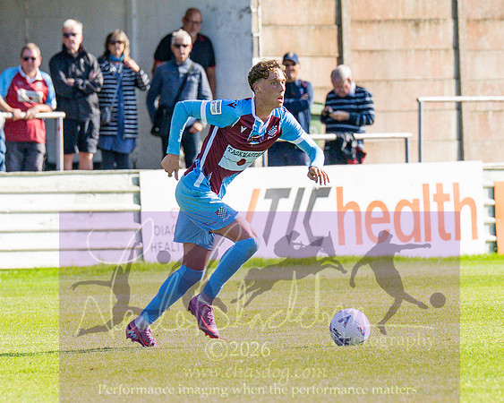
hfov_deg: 2.8
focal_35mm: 689
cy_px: 152
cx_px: 141
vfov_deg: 2.2
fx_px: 10281
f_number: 4
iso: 400
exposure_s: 1/2500
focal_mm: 200
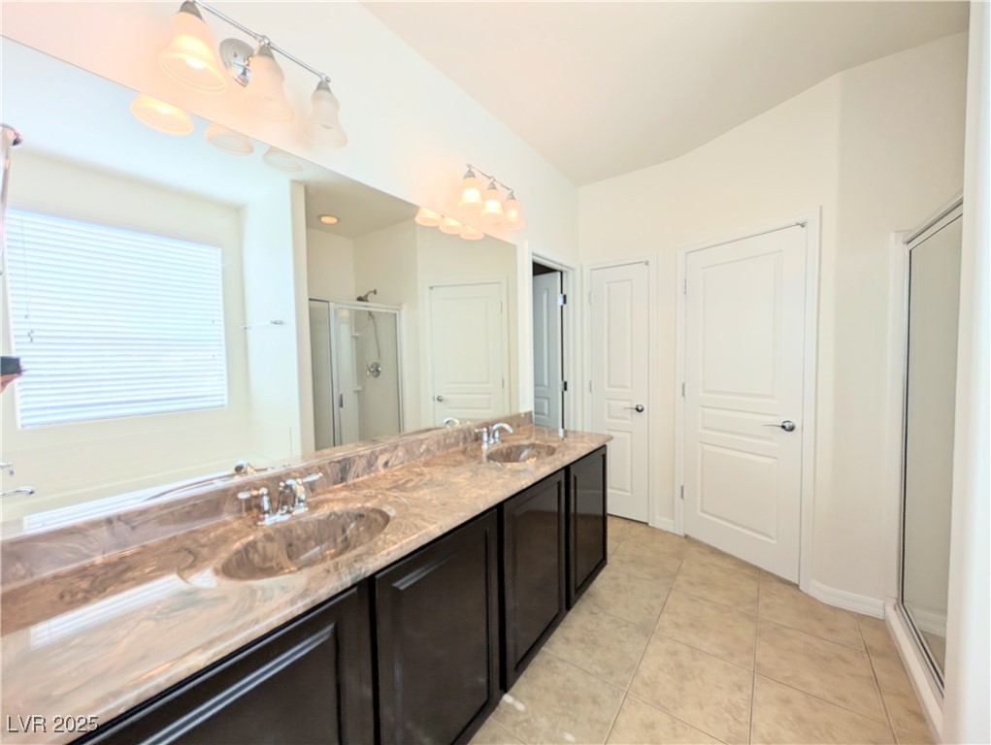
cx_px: 496
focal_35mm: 12
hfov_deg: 110.5
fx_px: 344
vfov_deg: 94.6
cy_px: 372
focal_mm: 2.02
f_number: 1.7
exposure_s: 1/1148
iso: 52
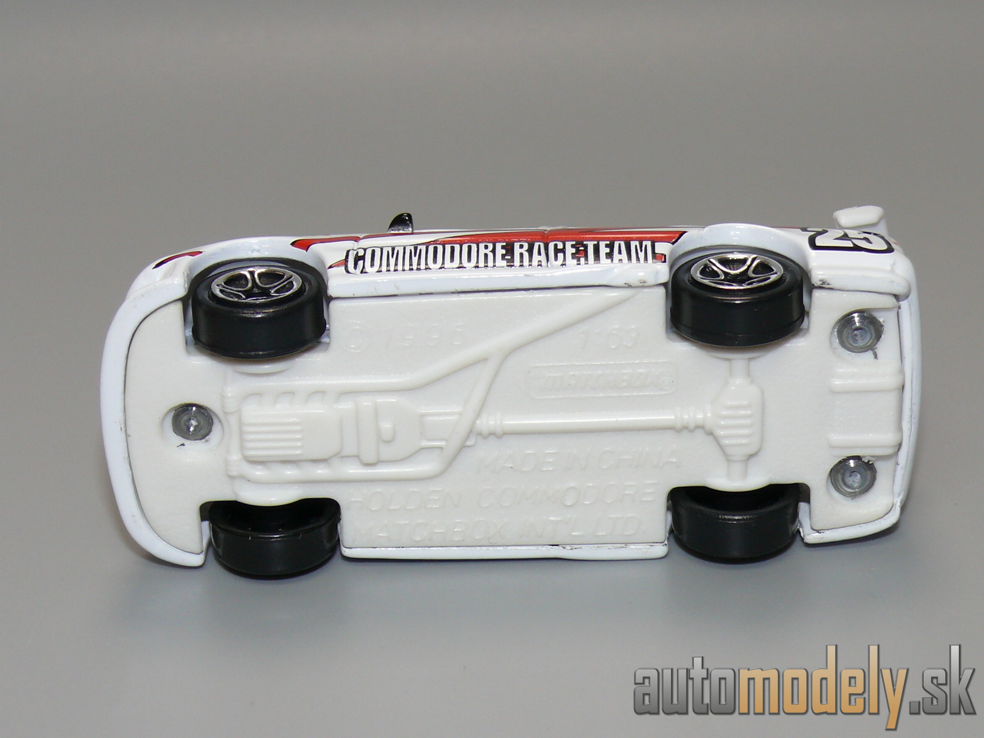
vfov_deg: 14.4
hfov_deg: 19.1
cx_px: 492
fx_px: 2928
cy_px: 369
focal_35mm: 103
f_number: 4
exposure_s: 1/30
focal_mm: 13.5
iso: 100
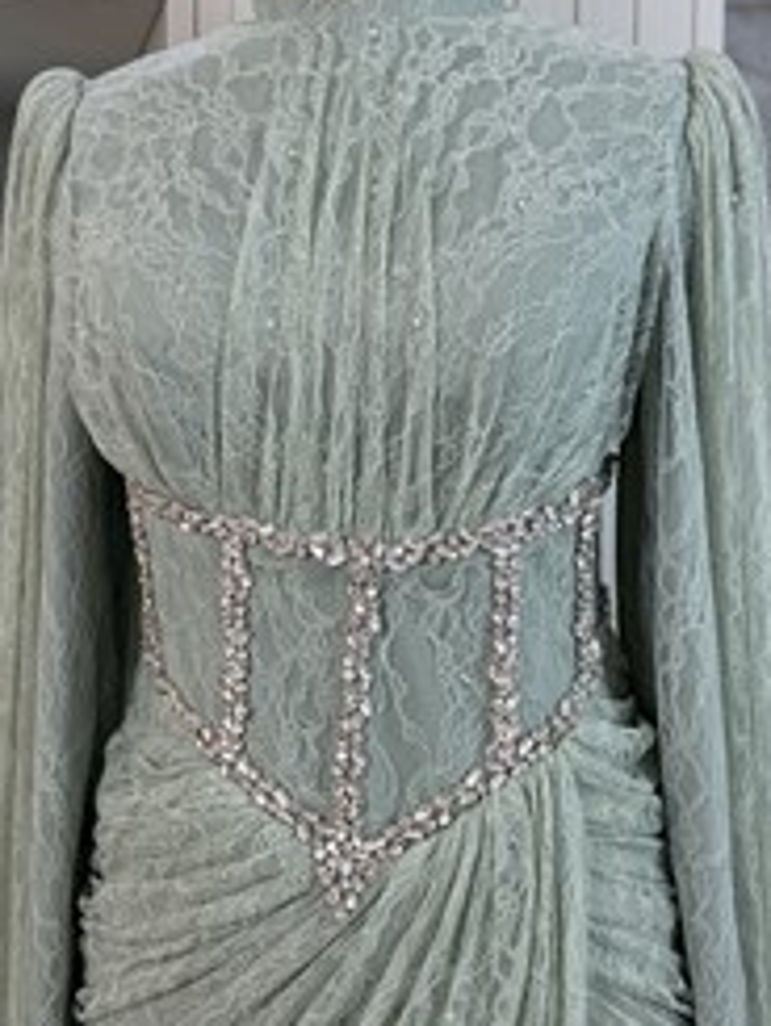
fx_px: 1513
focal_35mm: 51
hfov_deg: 28.6
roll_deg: -0.8
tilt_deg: -4.4
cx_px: 348
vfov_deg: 37.4
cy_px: 565
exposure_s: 1/100
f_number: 1.78
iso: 64
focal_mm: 6.76
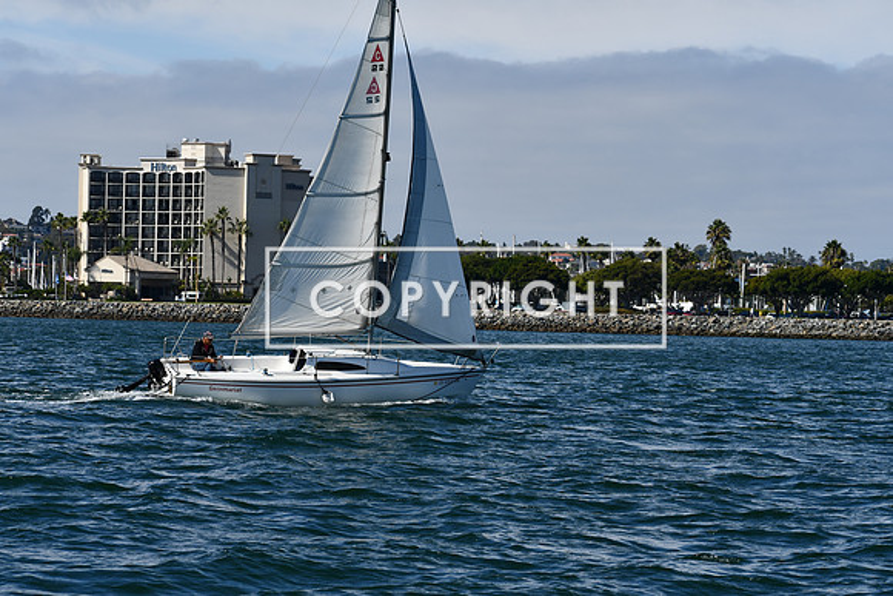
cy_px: 298
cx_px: 446
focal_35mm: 138
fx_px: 3424
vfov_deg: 9.9
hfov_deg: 14.9
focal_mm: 92
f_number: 8
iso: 100
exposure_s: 1/500
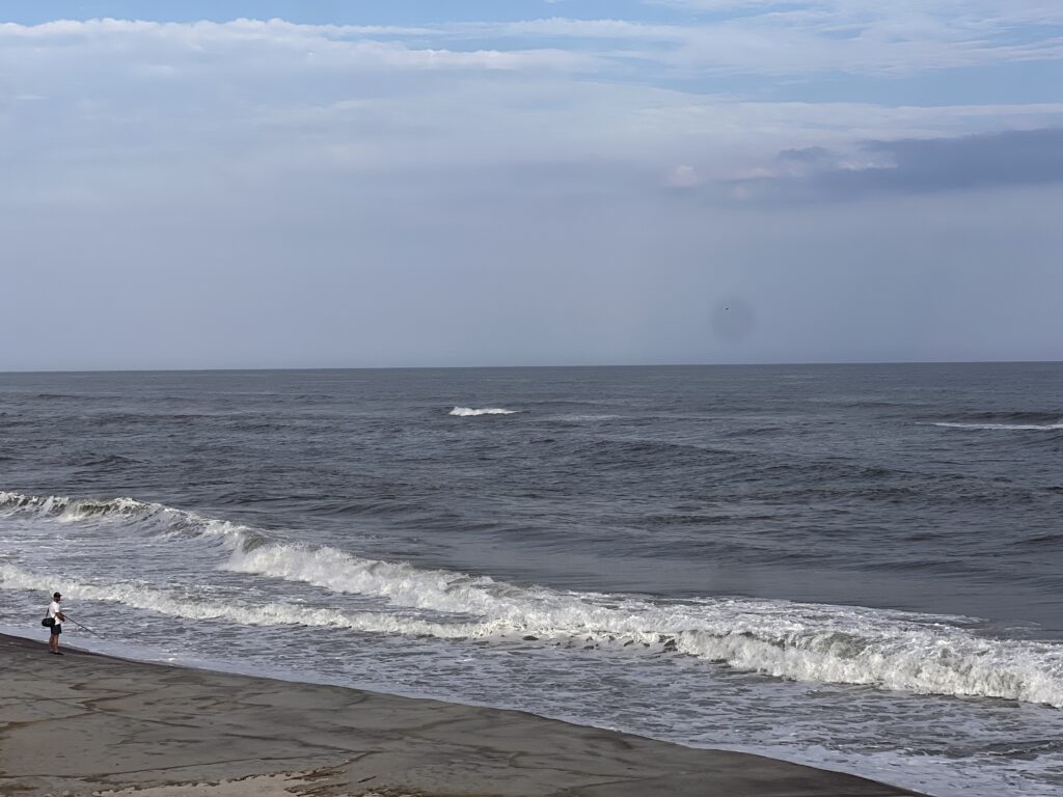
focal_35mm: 77
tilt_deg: -0.1
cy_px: 398
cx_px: 532
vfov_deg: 19.1
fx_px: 2365
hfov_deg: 25.3
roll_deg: +0.6
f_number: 2.8
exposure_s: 1/652
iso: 32
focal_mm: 9
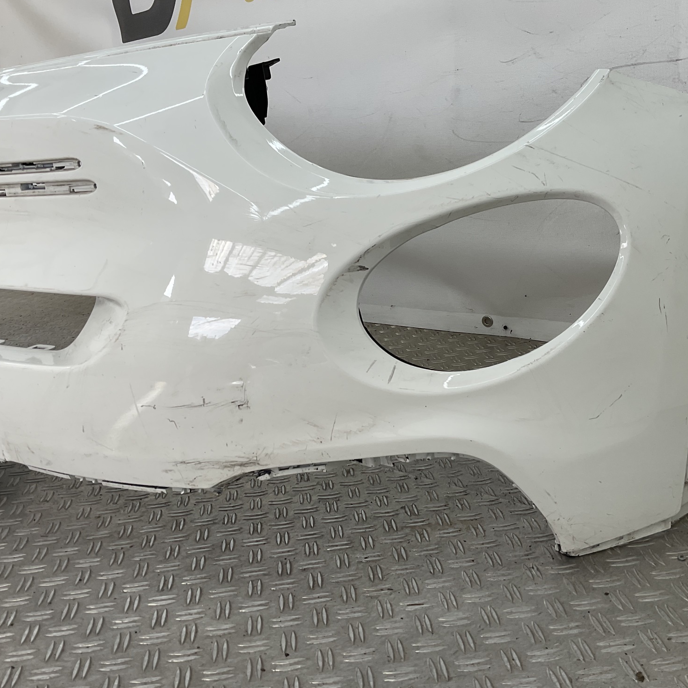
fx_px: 787
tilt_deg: -15.9
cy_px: 340
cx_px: 359
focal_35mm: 35
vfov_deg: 47.2
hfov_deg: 47.2
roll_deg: +5.6
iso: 16
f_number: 1.8
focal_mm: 3
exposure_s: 1/284
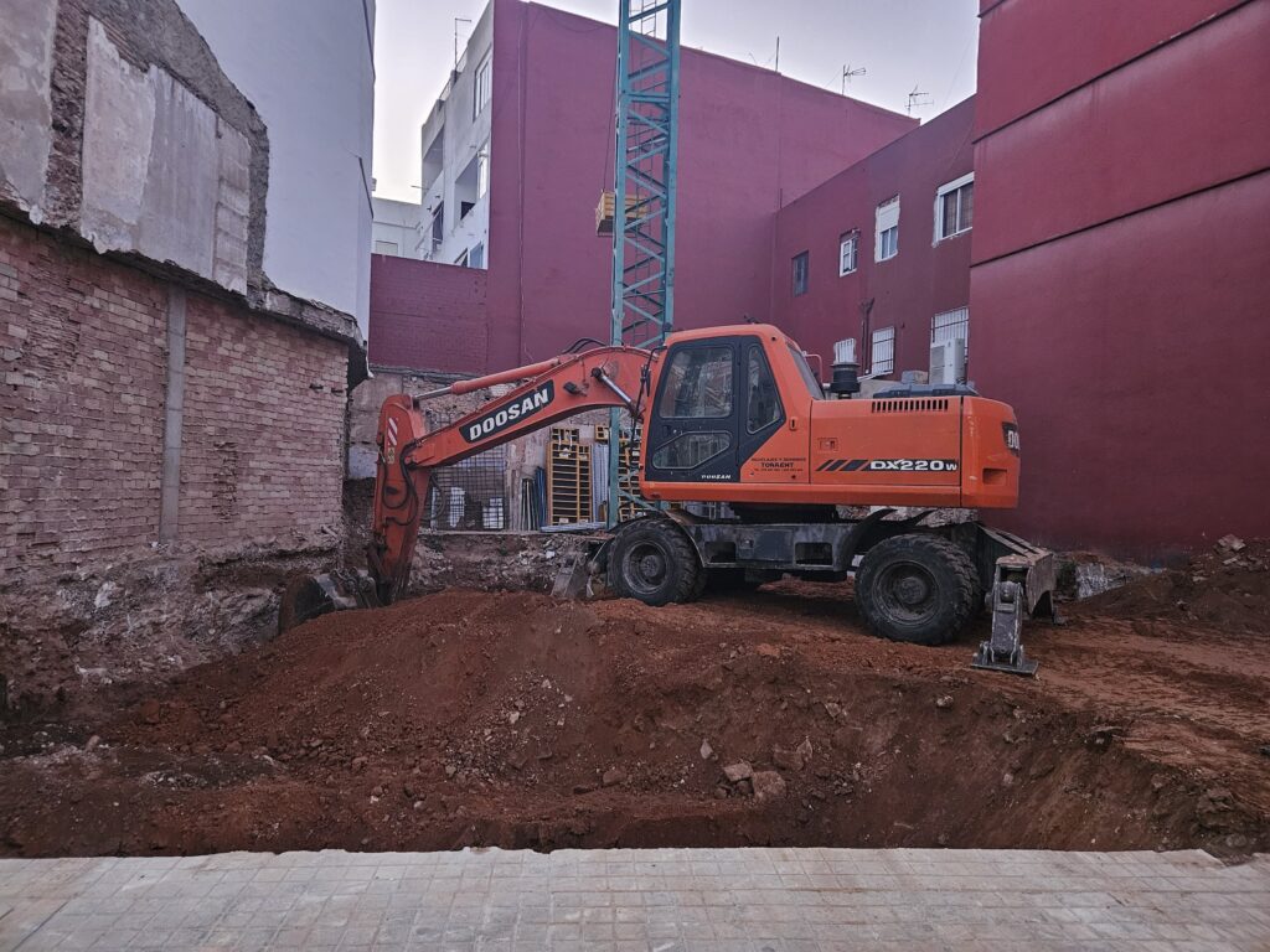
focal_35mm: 23
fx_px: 844
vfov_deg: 58.9
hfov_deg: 73.9
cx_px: 635
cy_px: 476
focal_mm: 5.4
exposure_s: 1/25
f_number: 1.8
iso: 800
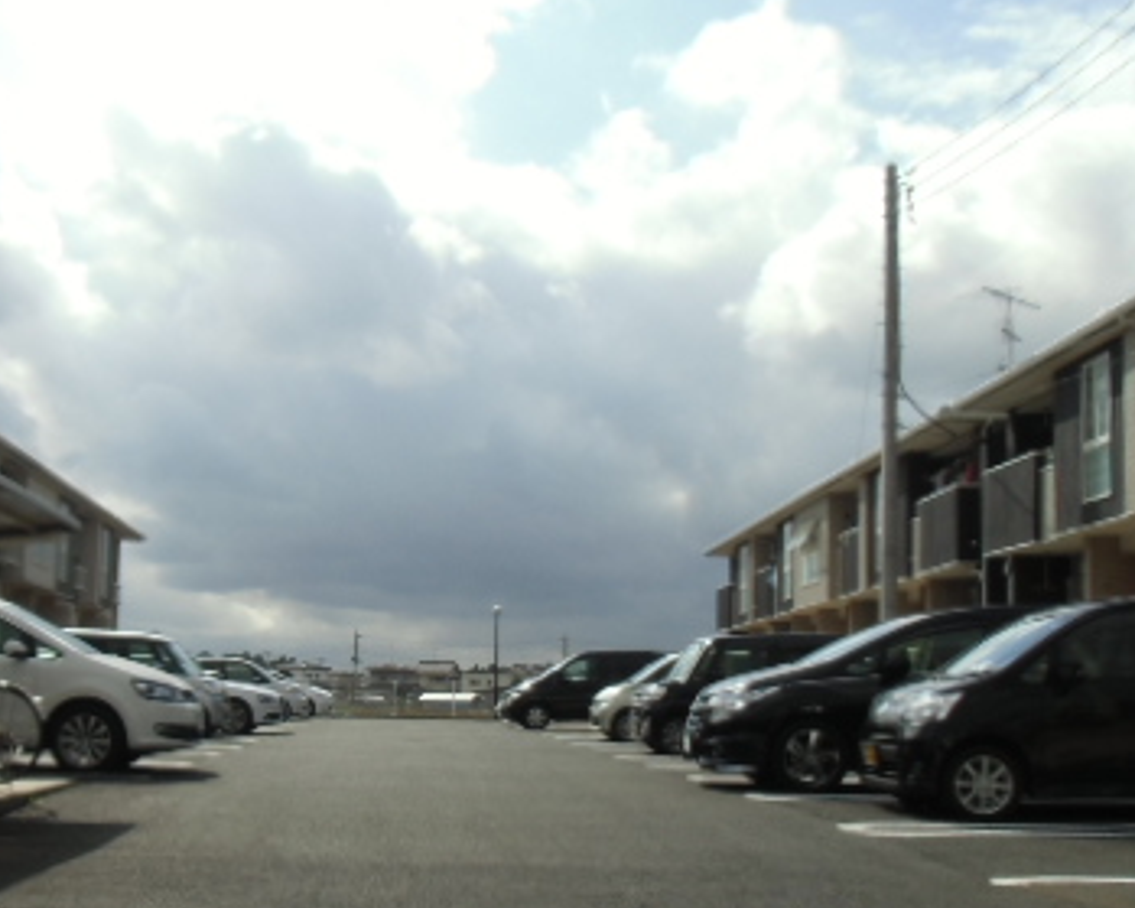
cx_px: 400
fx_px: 1444
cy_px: 641
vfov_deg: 34.4
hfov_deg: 42.5
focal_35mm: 43
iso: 64
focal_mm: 4.24
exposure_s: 1/1000
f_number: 3
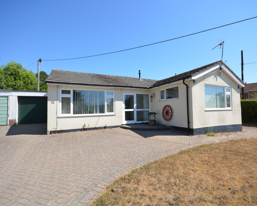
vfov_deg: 77.0
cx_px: 146
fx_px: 129
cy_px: 103
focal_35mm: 17
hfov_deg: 89.1
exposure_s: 1/250
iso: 110
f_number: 8
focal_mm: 10
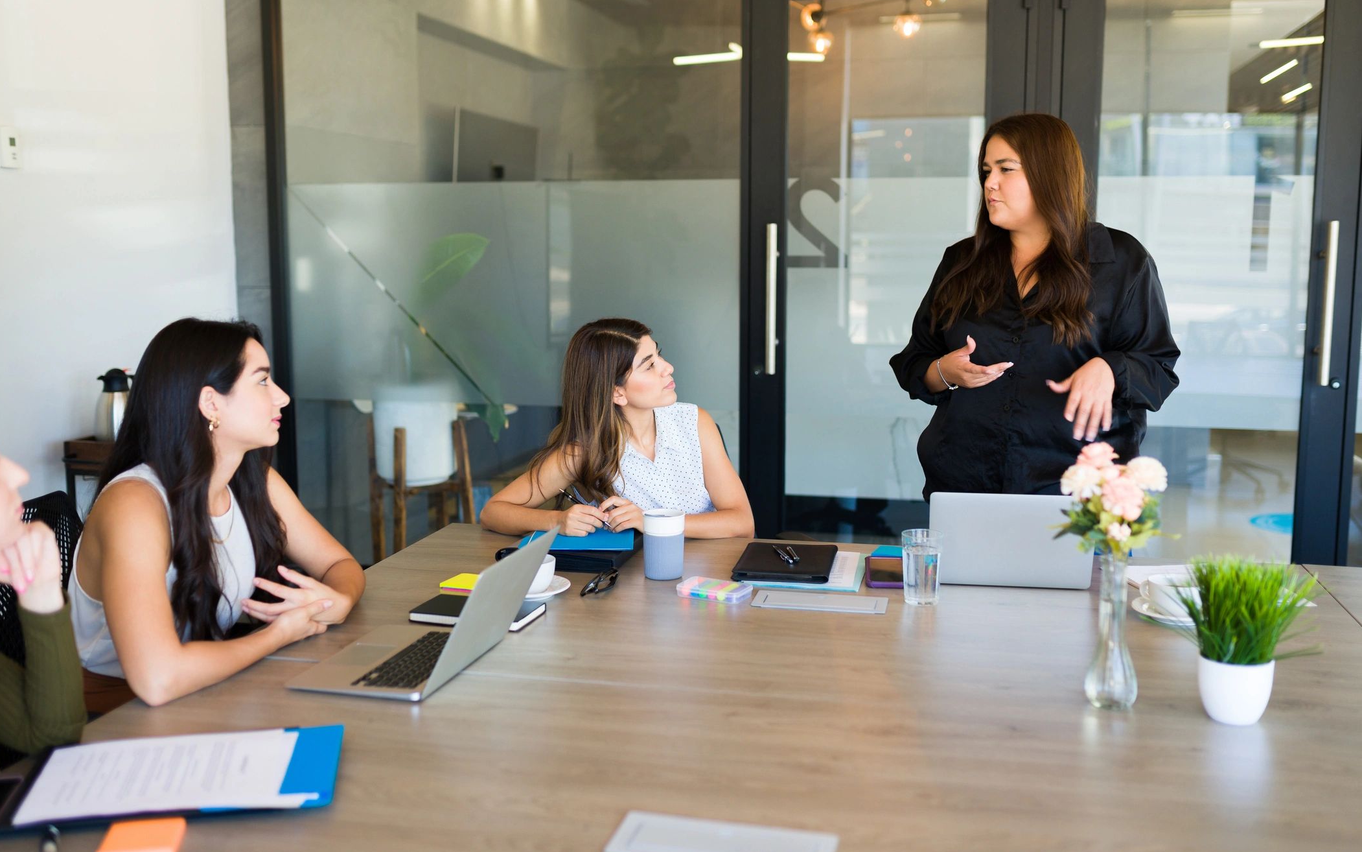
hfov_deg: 54.0
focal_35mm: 36
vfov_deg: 35.3
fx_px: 1336
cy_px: 416
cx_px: 681
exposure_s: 1/160
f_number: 1.8
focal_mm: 35
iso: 200
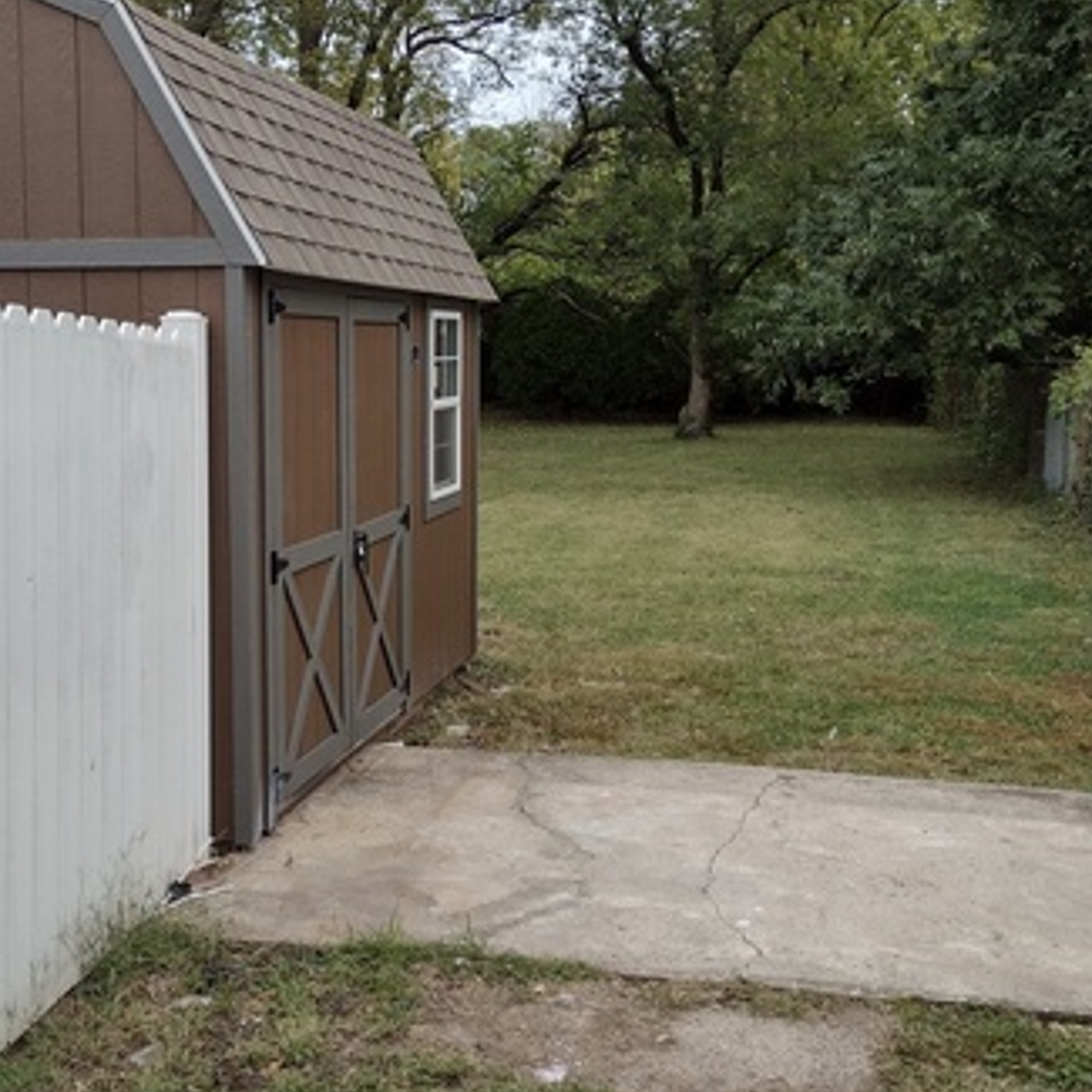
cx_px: 433
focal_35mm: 49
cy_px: 462
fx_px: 1749
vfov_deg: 34.6
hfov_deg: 34.6
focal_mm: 4.71
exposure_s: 1/855
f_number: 1.7
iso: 100
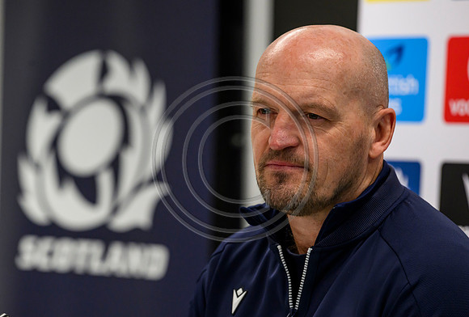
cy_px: 160
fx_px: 2530
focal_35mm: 193
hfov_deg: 10.6
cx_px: 221
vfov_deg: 7.2
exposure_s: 1/250
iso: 4000
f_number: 5
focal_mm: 180
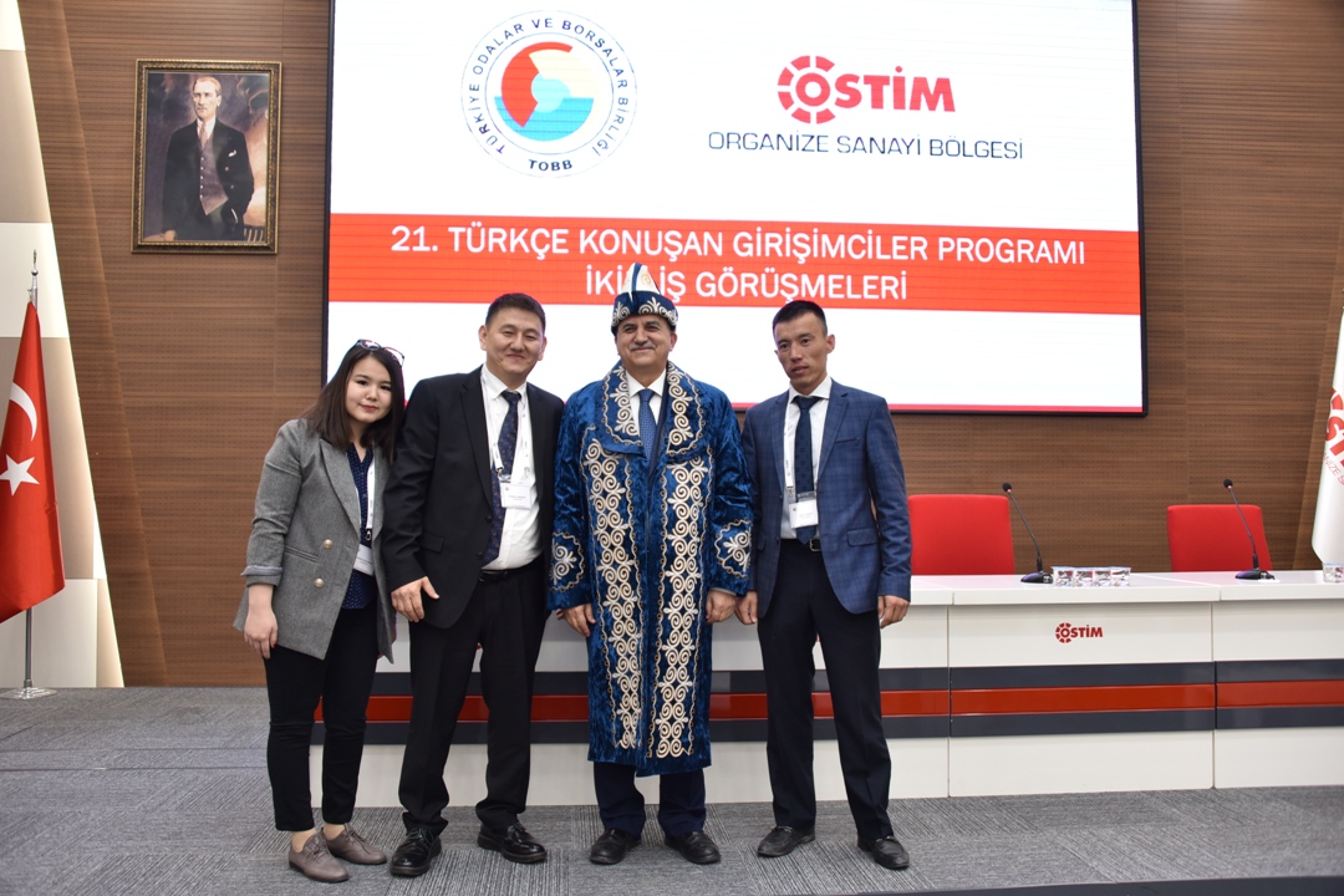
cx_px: 672
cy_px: 448
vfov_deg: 41.1
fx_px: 1195
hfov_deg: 58.7
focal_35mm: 32
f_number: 3.5
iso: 1000
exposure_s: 1/125
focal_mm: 32
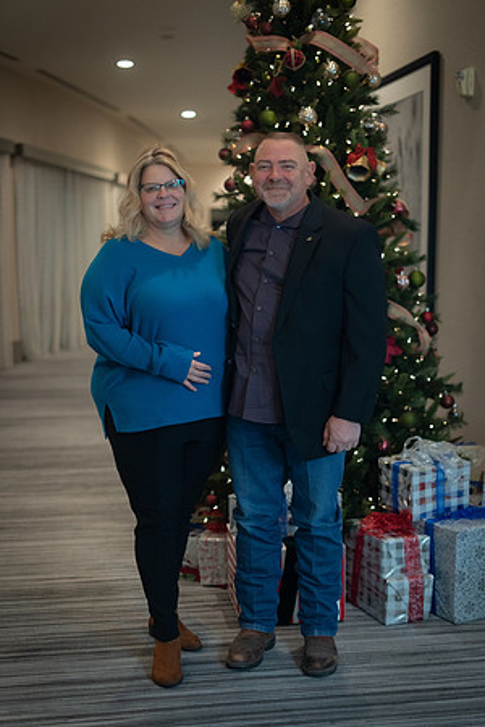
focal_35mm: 50
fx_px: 1010
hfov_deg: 27.0
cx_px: 242
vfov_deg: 39.6
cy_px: 364
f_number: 1.8
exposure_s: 1/320
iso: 1250
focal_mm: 50
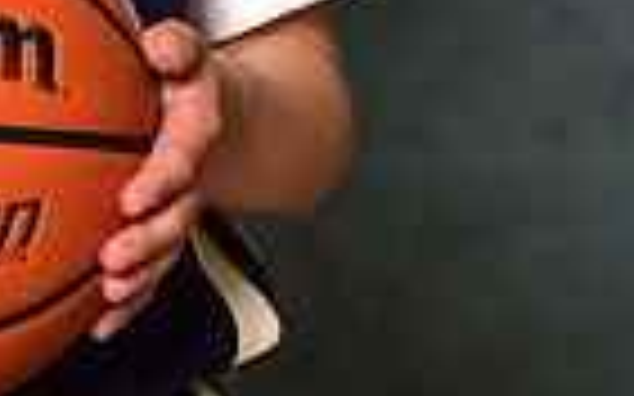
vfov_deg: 2.6
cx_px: -110
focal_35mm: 511
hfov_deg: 4.1
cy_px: -306
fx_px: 8826
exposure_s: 1/200
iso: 320
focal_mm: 122
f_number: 4.5
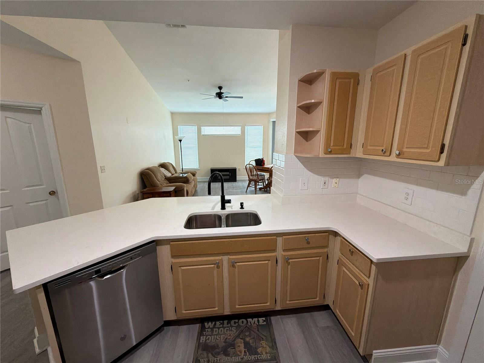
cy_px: 182
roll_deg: +0.5
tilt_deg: -12.0
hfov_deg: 102.1
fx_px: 196
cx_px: 242
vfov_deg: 85.7
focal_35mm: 14
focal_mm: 2.22
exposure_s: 1/60
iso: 250
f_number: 2.2
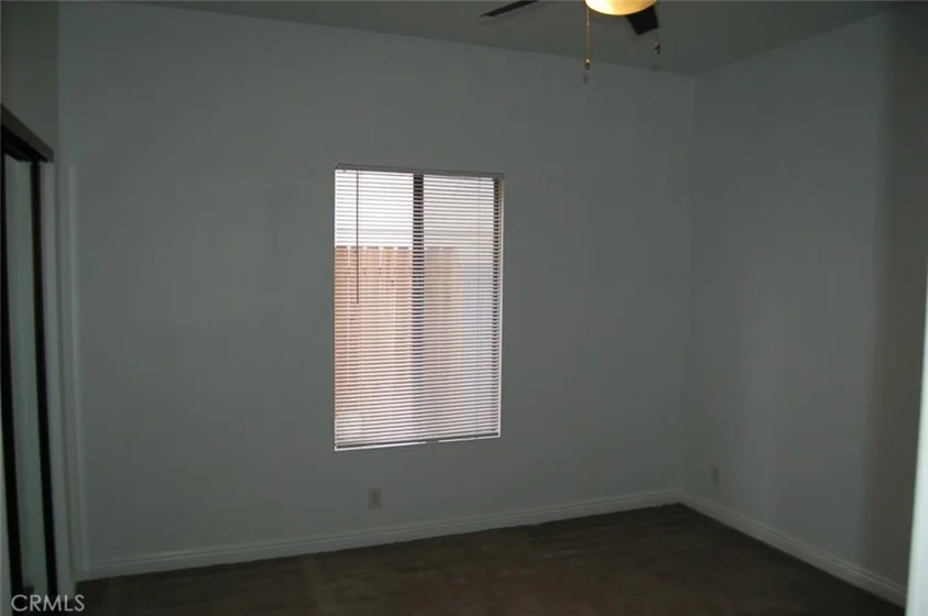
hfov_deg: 67.4
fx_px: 695
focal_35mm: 27
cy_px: 308
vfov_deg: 47.8
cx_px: 464
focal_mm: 18
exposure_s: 1/250
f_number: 3.5
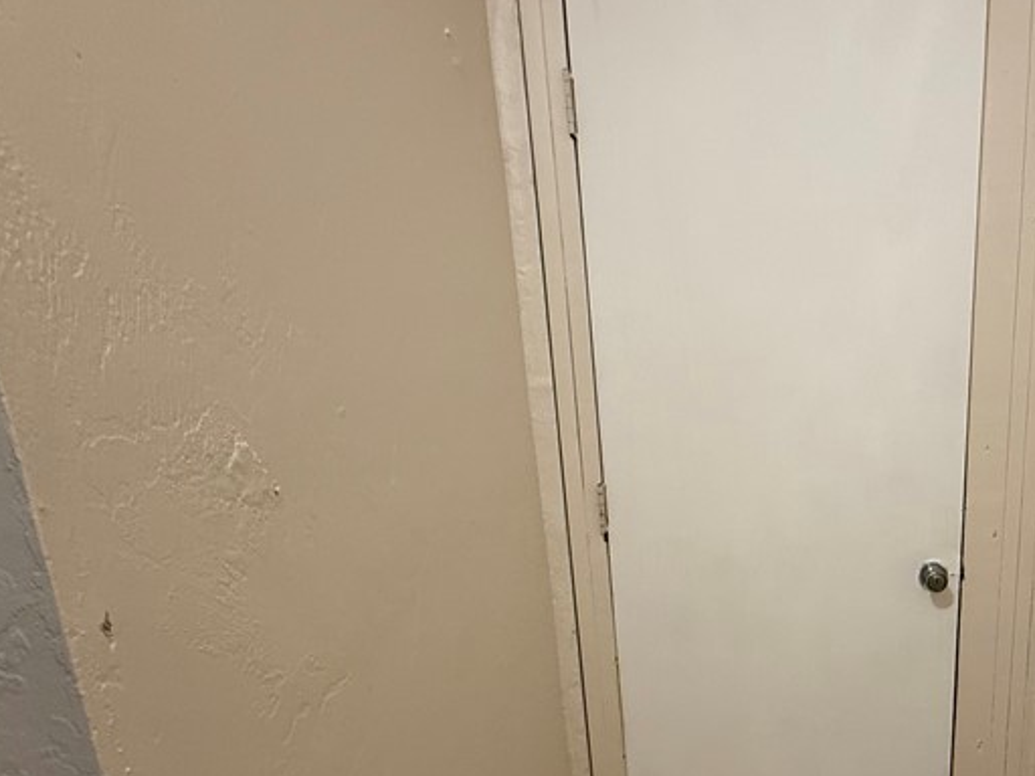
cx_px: 831
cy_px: 622
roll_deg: +0.0
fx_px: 837
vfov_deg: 47.0
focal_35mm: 28
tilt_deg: -14.0
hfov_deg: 58.5
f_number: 2.2
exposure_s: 1/120
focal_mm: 2.22
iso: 320
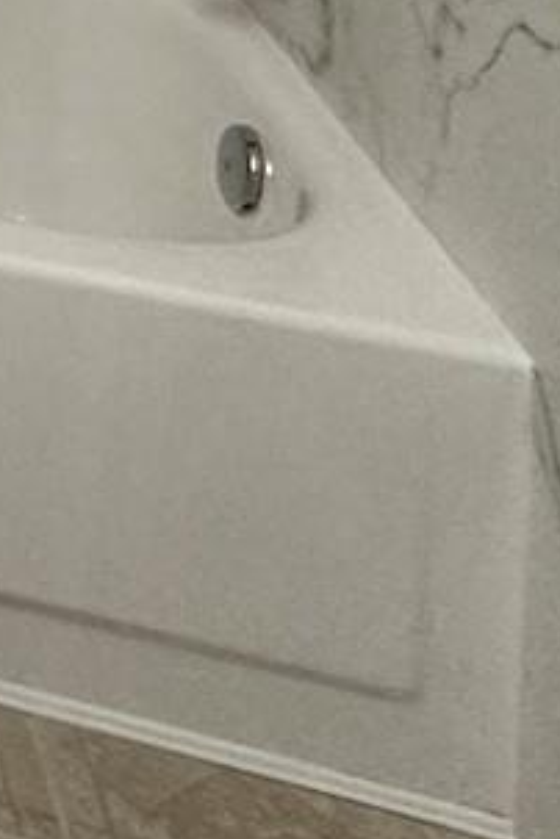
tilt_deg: -2.8
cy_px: -748
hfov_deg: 10.7
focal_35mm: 77
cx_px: -1195
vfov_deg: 18.9
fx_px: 1797
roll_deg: +0.2
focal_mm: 2.22
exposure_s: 1/120
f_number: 2.2
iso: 250
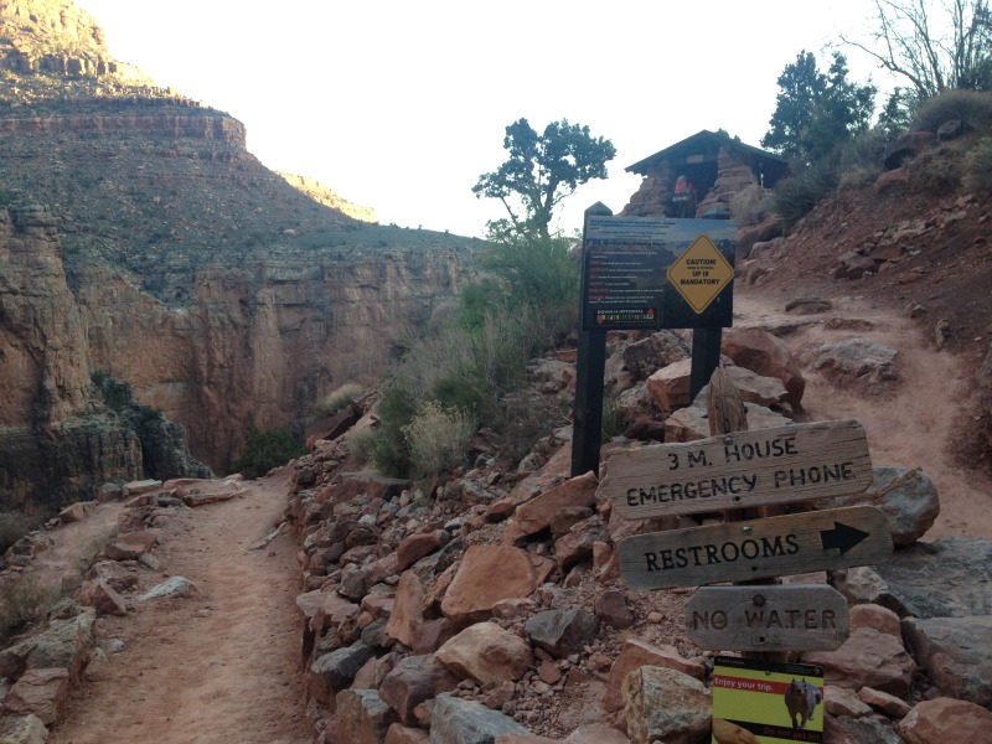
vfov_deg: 40.7
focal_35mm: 35
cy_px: 372
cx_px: 496
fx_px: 1003
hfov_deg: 52.6
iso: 80
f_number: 2.4
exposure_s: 1/120
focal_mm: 4.28
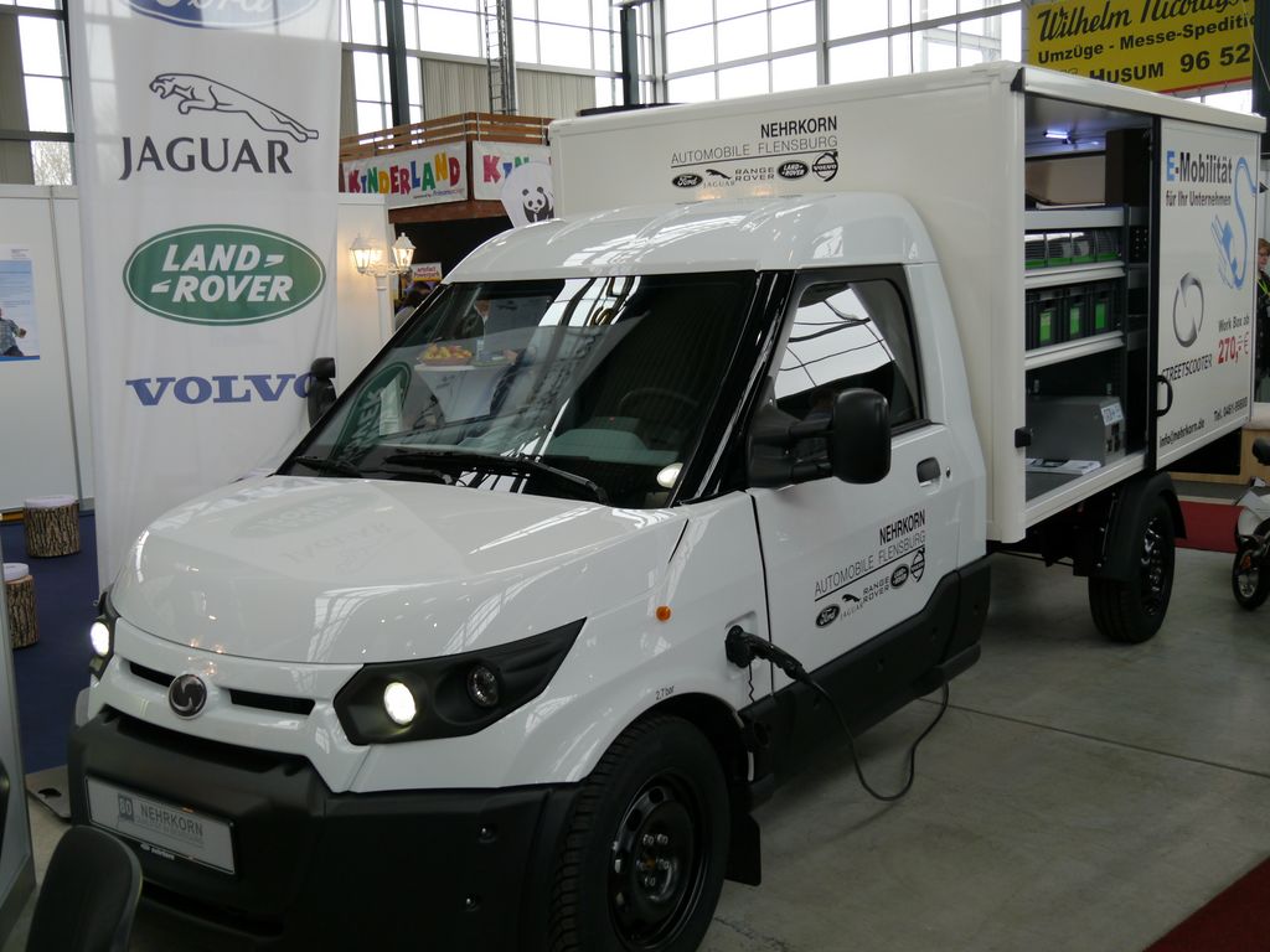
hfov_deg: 49.0
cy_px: 476
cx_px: 635
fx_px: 1394
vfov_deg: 37.7
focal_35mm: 38
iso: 160
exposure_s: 1/80
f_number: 3.8
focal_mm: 19
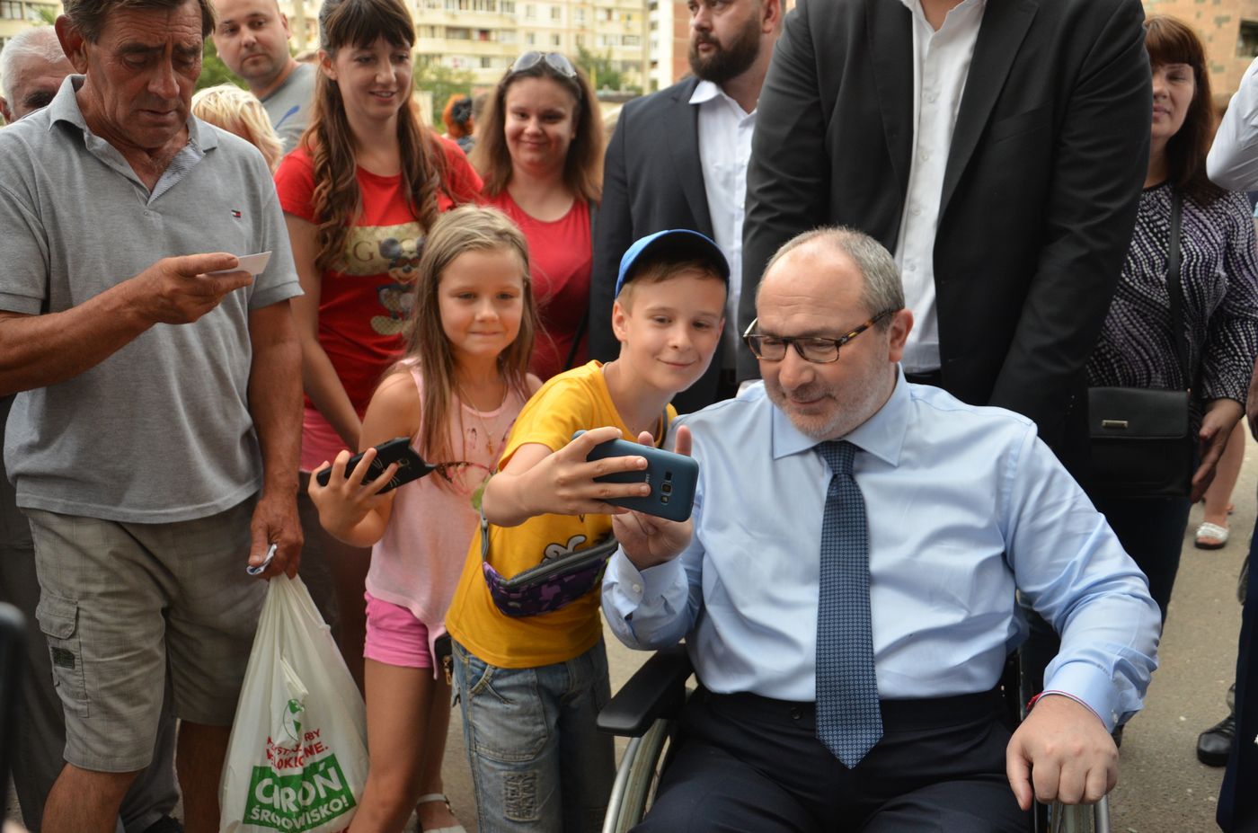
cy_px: 416
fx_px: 1255
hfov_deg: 53.2
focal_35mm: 36
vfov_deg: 36.7
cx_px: 629
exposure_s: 1/320
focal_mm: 24
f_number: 3.8
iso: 640
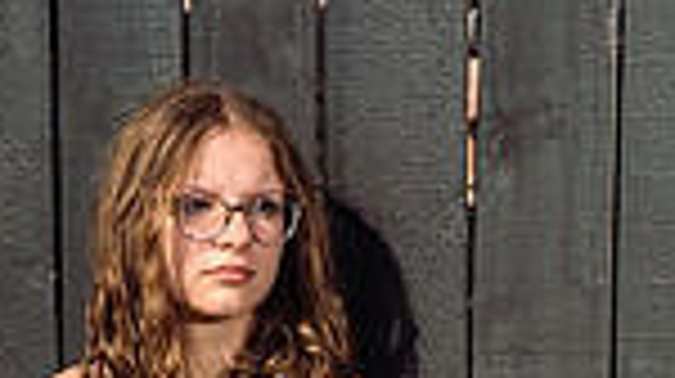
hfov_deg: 12.2
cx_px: 284
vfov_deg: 6.5
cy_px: 900
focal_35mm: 176
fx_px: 3147
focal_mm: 56
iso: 50
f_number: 9
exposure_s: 1/250
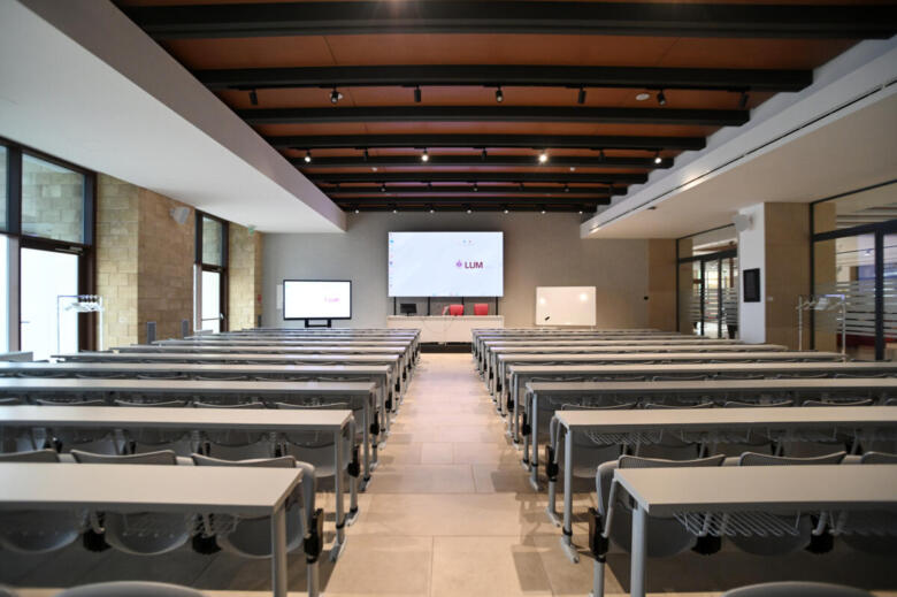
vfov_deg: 70.4
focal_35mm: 17
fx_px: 423
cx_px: 448
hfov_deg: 93.3
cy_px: 298
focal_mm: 17
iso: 2000
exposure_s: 1/200
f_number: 4.5
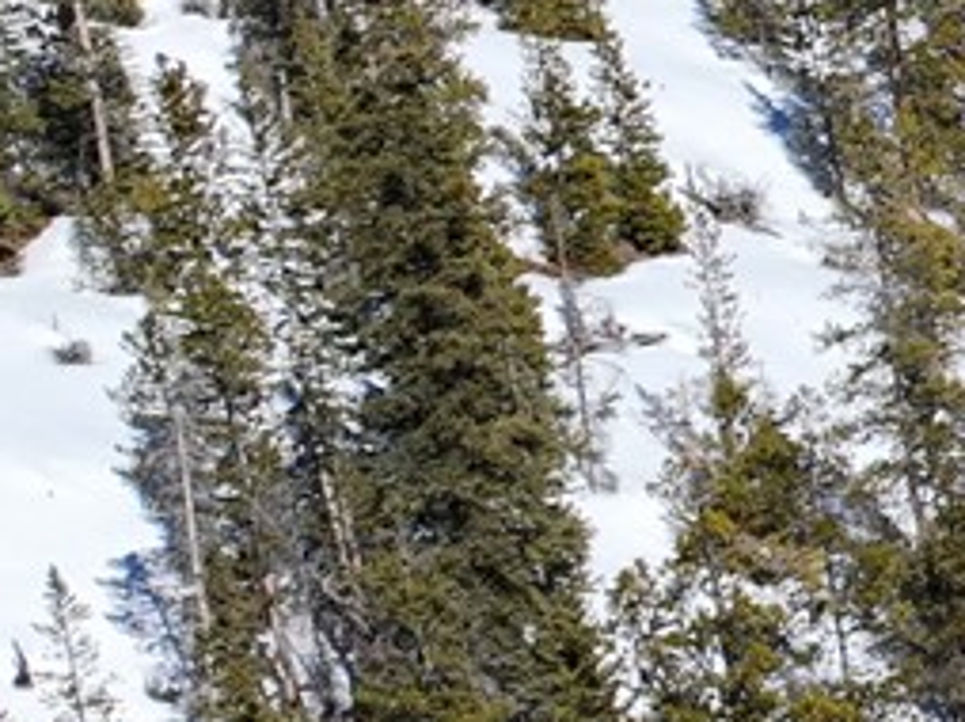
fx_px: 4205
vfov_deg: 9.8
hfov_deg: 10.0
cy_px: 680
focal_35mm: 151
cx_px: 2853
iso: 140
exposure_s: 1/5000
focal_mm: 12.29
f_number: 2.8
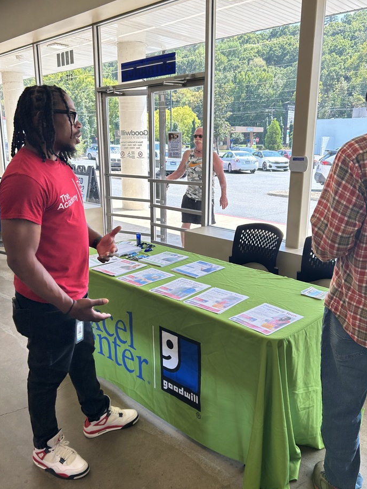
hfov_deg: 48.2
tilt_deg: -13.6
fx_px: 410
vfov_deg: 61.6
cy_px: 237
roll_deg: -1.4
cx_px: 184
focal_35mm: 29
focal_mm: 5.7
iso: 50
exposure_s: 1/544
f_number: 1.5
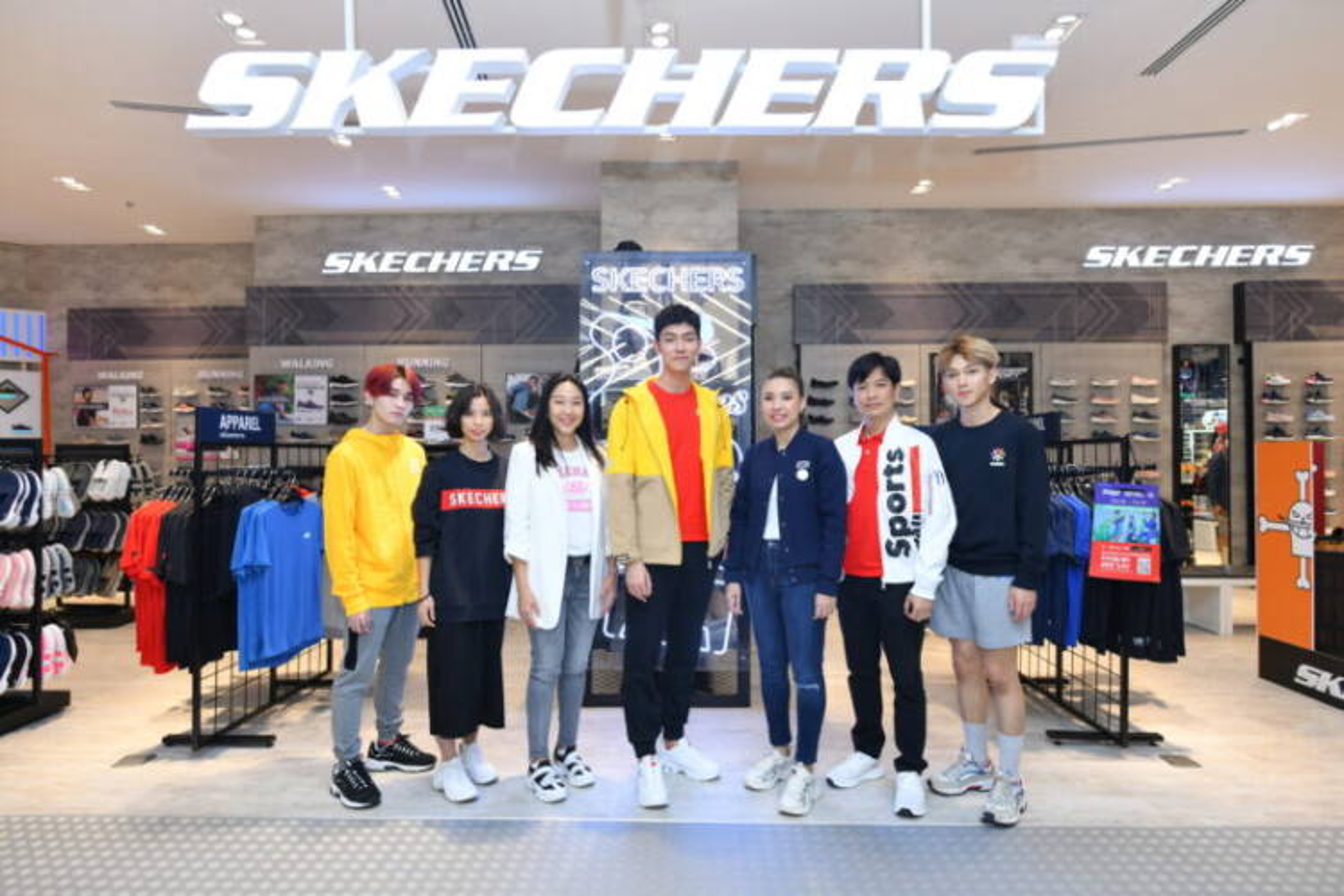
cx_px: 672
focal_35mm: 20
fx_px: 747
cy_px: 448
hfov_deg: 84.0
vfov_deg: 61.9
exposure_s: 1/160
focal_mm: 20
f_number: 3.5
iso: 500
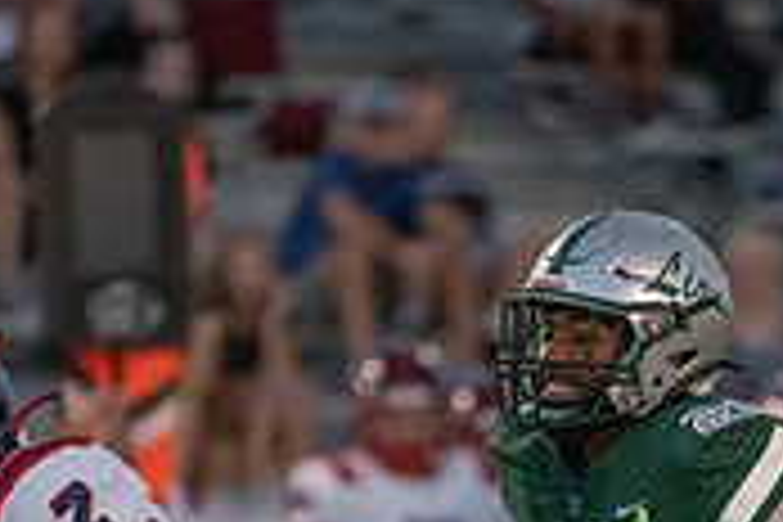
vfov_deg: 1.0
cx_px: 814
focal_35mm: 1337
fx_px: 29077
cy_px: 799
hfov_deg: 1.5
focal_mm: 400
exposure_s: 1/1250
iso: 12800
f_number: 5.6
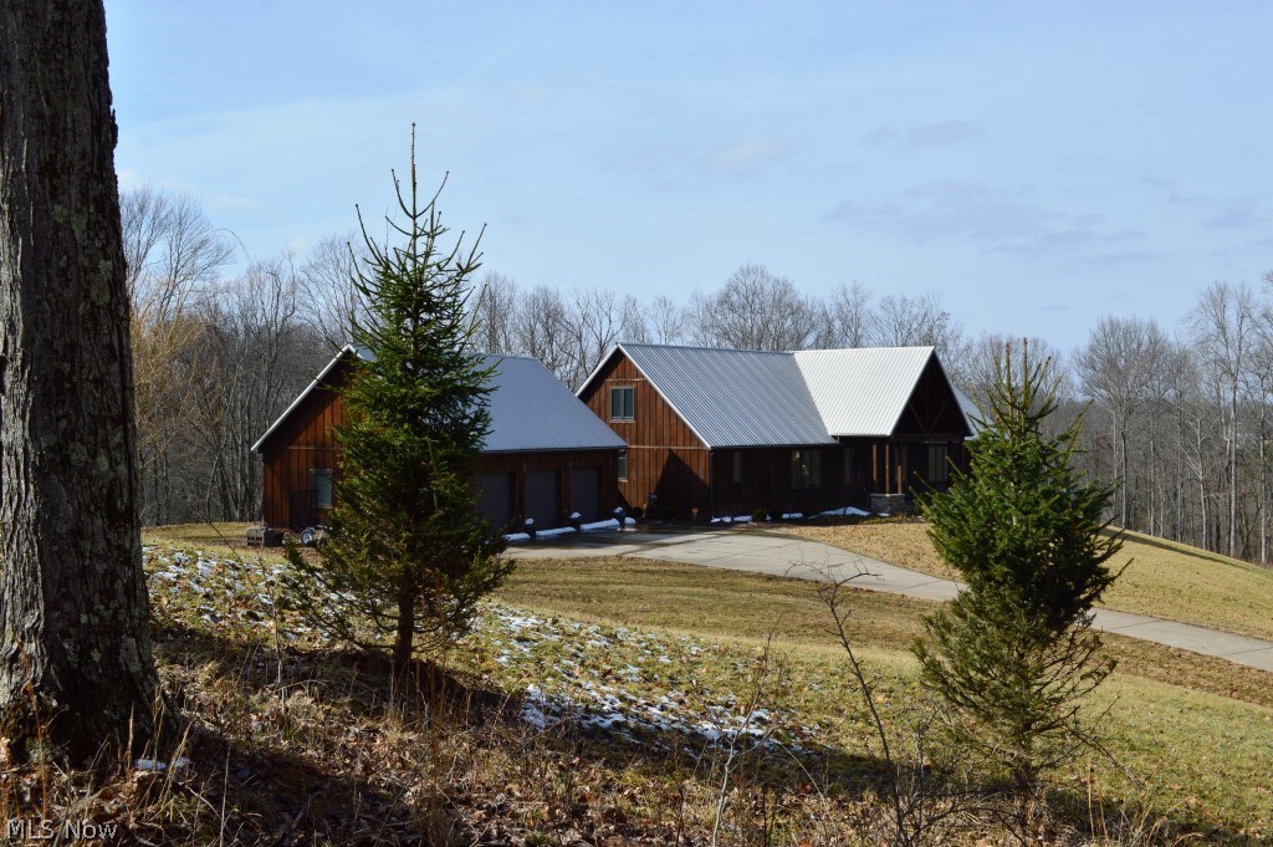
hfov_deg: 53.2
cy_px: 424
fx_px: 1272
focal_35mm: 36
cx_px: 636
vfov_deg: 36.8
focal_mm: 24
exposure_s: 1/500
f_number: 11
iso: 280
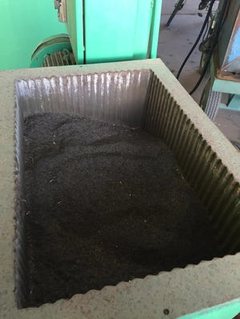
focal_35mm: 29
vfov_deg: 61.7
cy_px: 160
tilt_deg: -44.3
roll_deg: -3.2
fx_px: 268
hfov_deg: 48.2
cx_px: 120
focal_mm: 4.15
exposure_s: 1/30
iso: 64
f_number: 2.2
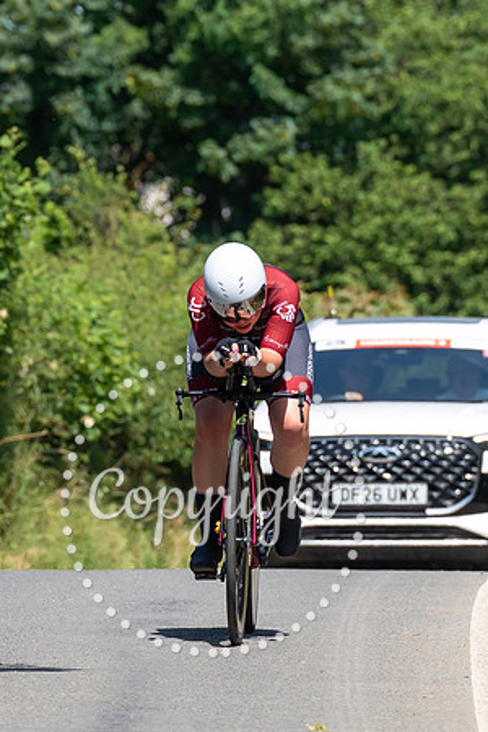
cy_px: 435
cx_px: 218
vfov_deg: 3.4
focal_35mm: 600
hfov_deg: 2.3
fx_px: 12198
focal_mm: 200
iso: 200
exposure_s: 1/1000
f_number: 5
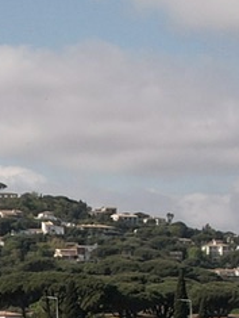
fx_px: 1900
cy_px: 349
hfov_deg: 7.0
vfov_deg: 9.5
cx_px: -204
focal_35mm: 207
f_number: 2.8
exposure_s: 1/90
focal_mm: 8.38
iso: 130
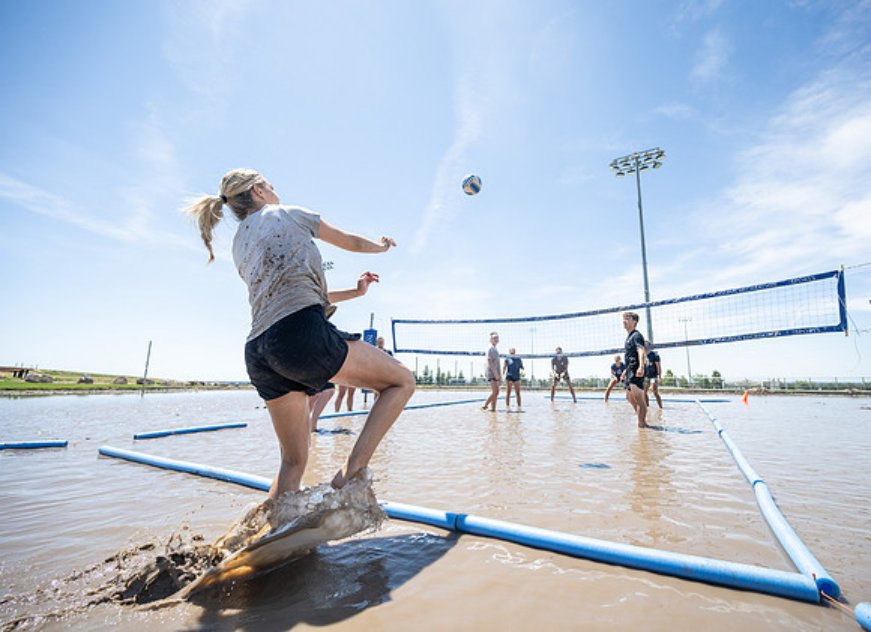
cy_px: 313
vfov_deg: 80.5
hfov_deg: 98.5
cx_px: 476
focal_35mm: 15
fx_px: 373
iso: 100
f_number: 4
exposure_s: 1/1000
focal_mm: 14
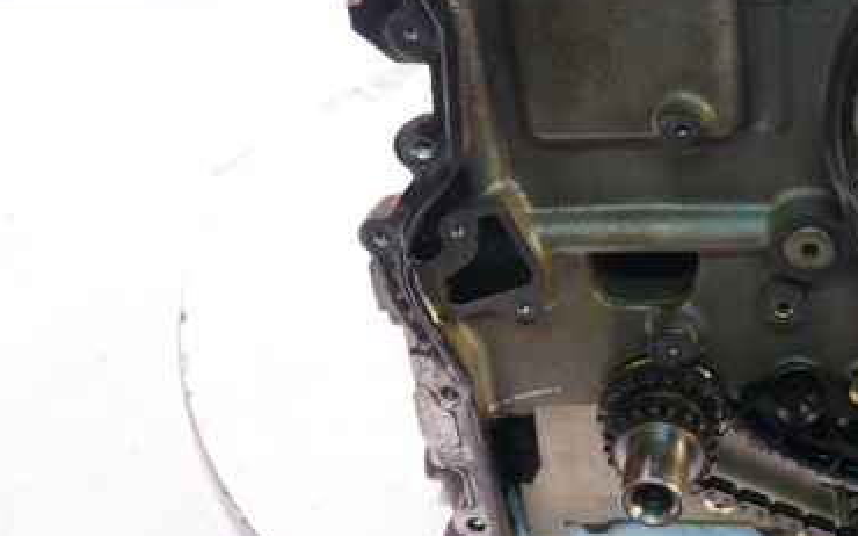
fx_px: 1286
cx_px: 663
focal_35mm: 55
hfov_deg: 35.9
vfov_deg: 23.3
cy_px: 121
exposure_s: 1/60
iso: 1250
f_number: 3.8
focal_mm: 15
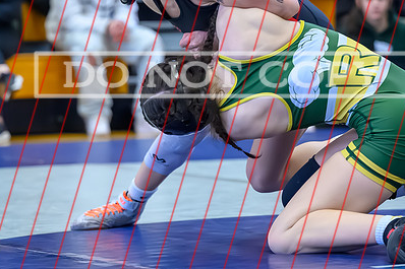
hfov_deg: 9.1
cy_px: 103
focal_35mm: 227
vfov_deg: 6.0
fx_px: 2553
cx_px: 168
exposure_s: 1/640
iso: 8000
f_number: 2.8
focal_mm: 103
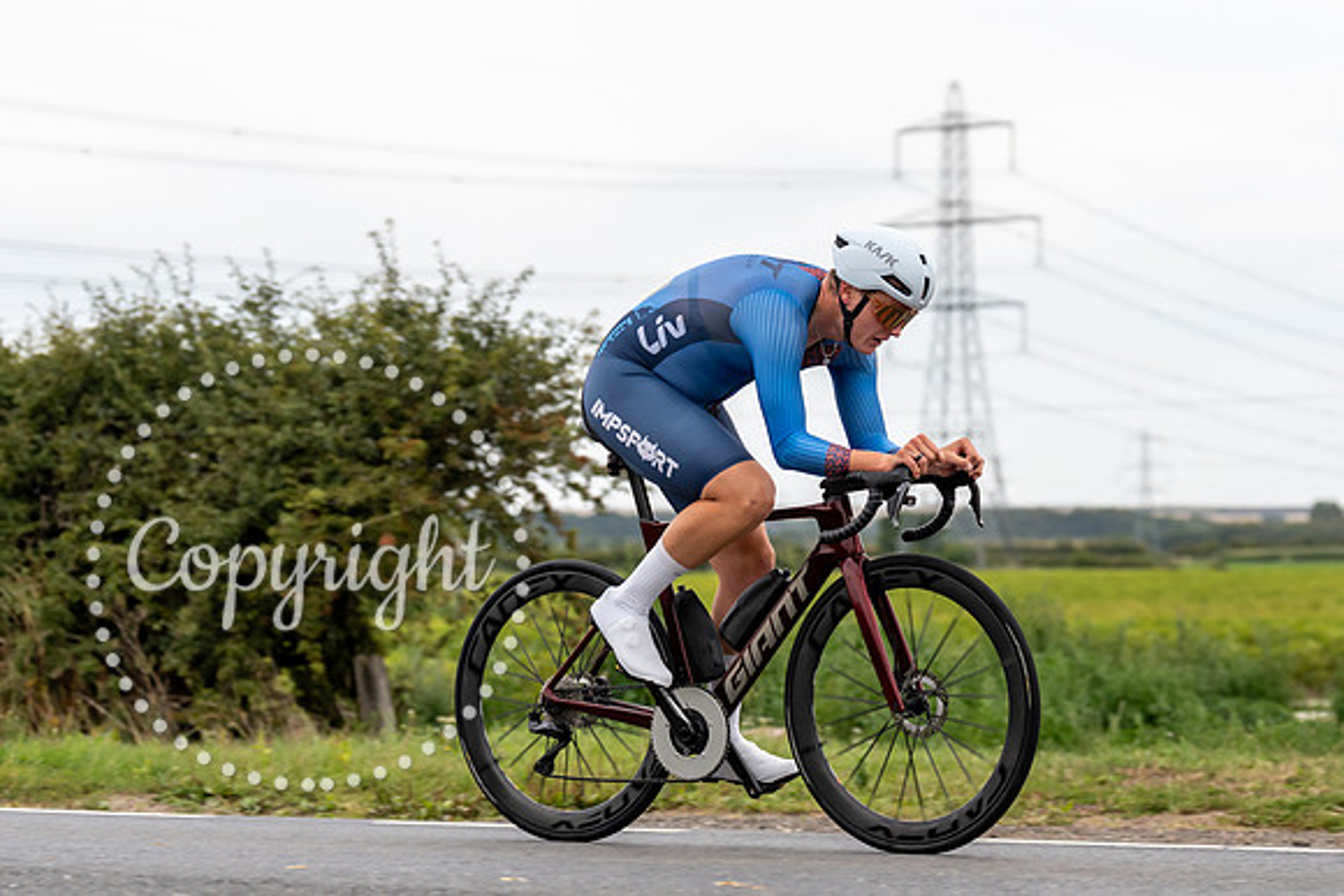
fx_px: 3688
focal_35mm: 99
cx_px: 809
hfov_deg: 20.6
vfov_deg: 13.9
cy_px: 399
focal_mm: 79
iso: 640
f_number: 3.2
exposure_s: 1/800
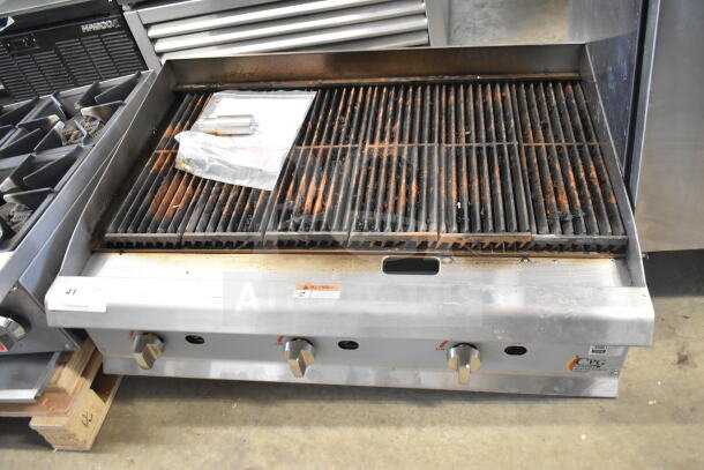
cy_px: 235
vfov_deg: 43.6
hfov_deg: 61.9
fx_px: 587
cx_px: 352
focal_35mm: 30
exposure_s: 1/30
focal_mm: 20
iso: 2200
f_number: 3.8
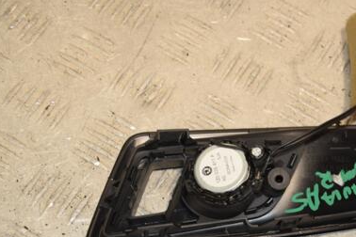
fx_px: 989
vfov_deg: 13.6
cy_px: 171
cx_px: 277
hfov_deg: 20.2
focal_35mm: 100
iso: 800
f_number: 7.1
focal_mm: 42
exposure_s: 1/200
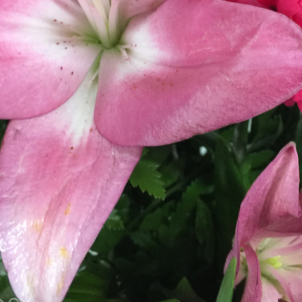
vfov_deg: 26.3
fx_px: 612
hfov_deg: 27.6
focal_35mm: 62
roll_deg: -2.2
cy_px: 3
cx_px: 192
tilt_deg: -36.6
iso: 125
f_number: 2.2
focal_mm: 4.15
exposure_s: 1/10
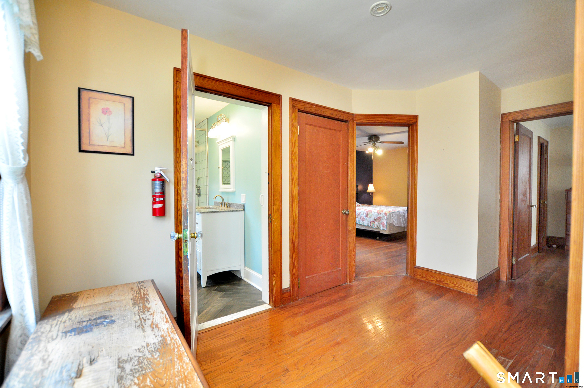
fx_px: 243
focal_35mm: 15
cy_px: 194
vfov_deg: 77.2
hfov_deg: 100.5
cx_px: 292
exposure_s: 1/100
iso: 1250
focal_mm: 10
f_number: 4
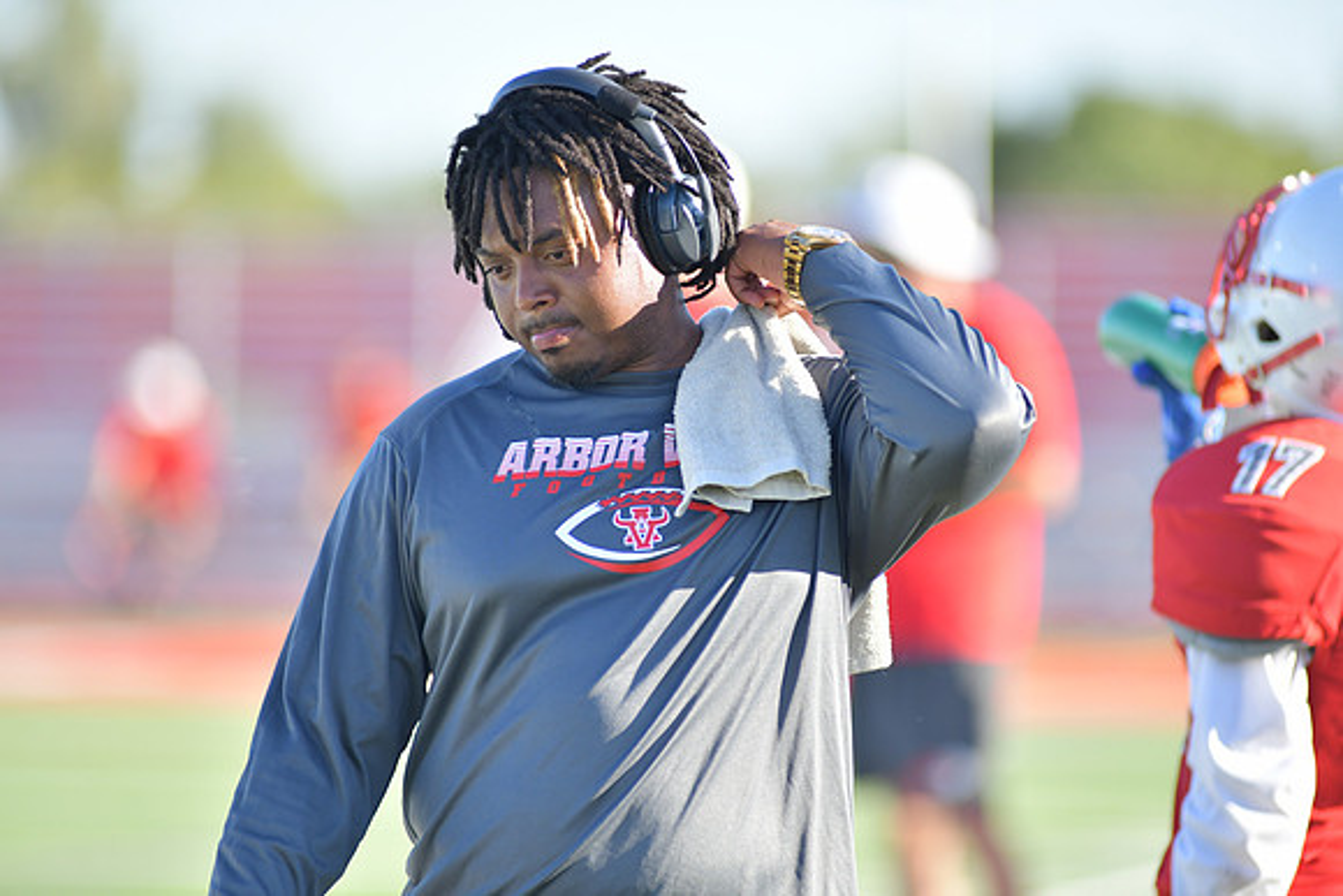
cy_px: 448
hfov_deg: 6.9
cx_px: 672
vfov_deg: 4.6
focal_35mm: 300
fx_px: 11194
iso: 640
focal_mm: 300
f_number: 3.5
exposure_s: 1/2000
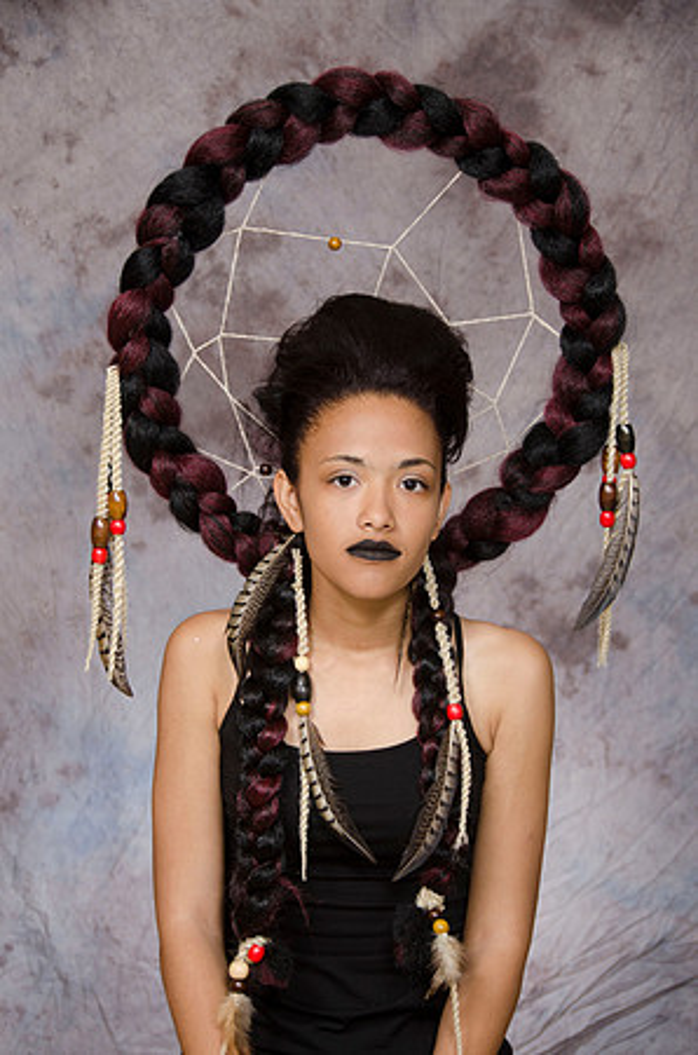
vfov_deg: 22.0
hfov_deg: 14.6
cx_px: 349
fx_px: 2717
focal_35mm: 93
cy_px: 528
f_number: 5.6
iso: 200
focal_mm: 62
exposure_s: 1/125
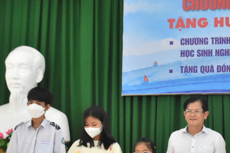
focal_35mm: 96
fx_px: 613
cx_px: 211
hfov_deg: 20.8
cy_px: 123
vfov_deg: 14.2
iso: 1600
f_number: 4
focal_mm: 26
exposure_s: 1/125
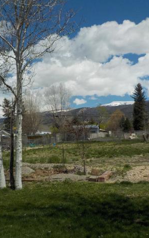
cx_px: 51
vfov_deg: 46.2
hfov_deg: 29.7
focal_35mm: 43
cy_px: 119
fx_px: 279
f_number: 6.6
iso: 125
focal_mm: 4.1
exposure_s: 1/1000
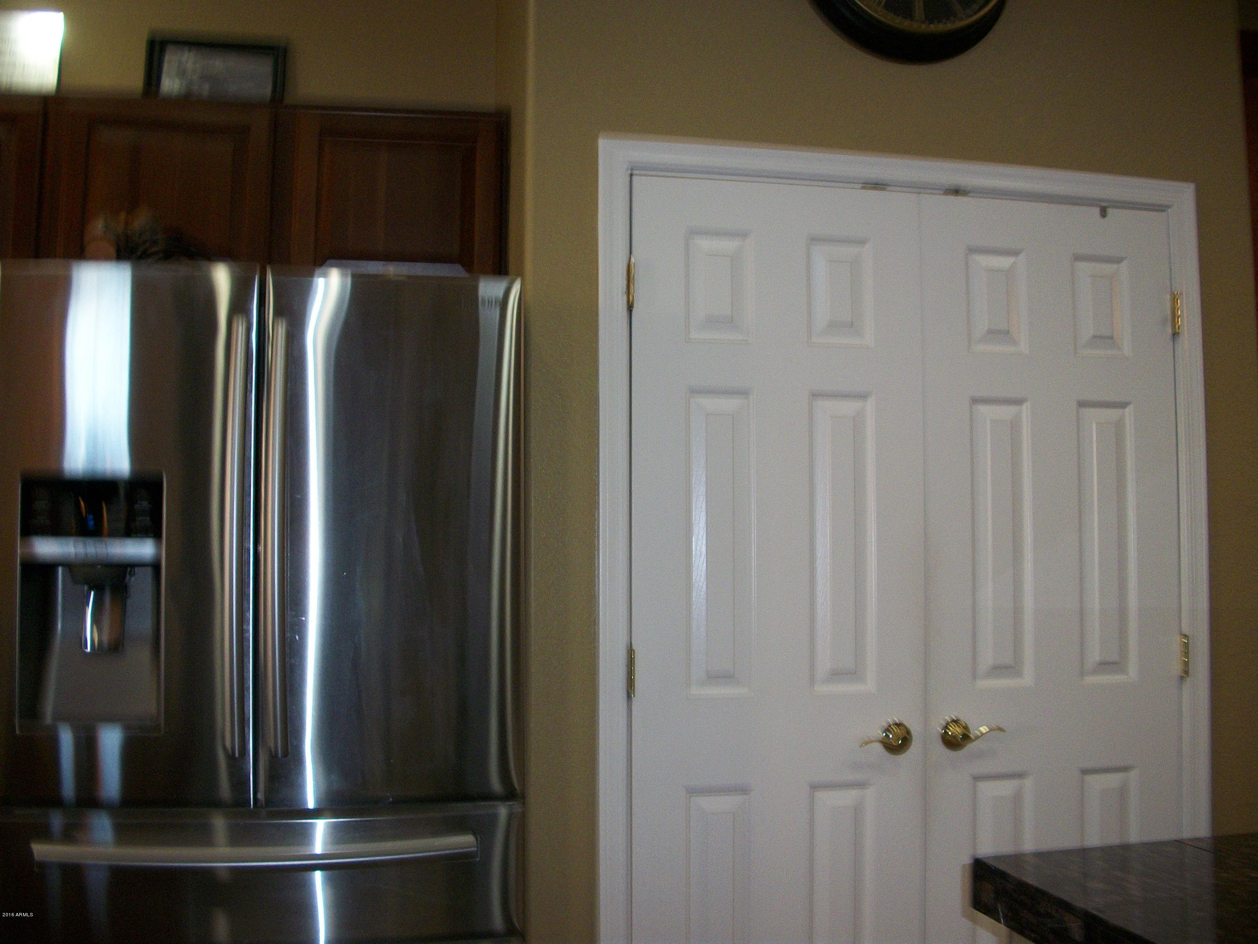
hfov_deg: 52.6
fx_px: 1272
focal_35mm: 35
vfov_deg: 40.7
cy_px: 472
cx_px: 629
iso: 160
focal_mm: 6.3
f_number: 3.1
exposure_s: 1/25
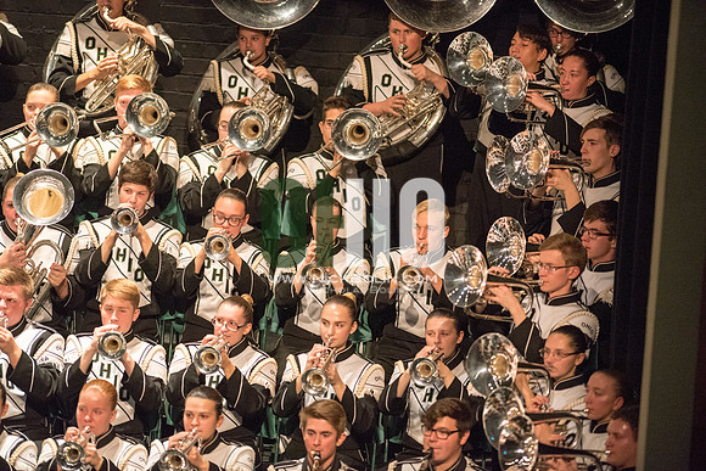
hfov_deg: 6.9
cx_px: 353
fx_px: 5884
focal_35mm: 300
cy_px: 236
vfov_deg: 4.6
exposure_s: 1/500
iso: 4000
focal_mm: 300
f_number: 2.8
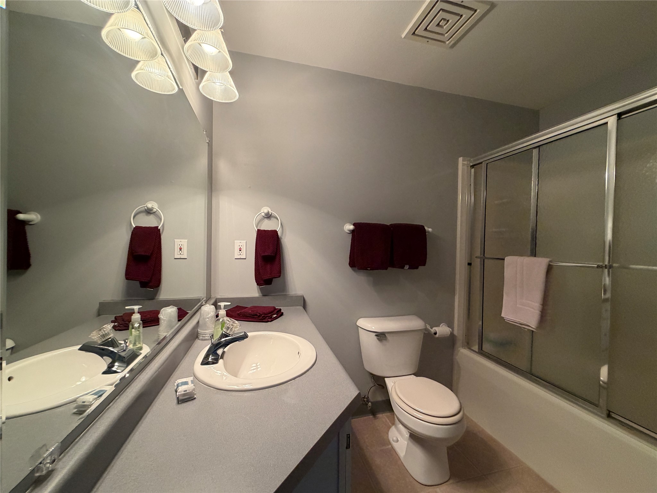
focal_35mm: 14
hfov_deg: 102.1
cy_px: 246
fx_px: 266
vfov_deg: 85.7
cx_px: 328
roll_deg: -0.7
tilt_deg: +0.1
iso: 320
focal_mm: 2.22
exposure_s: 1/60
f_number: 2.2
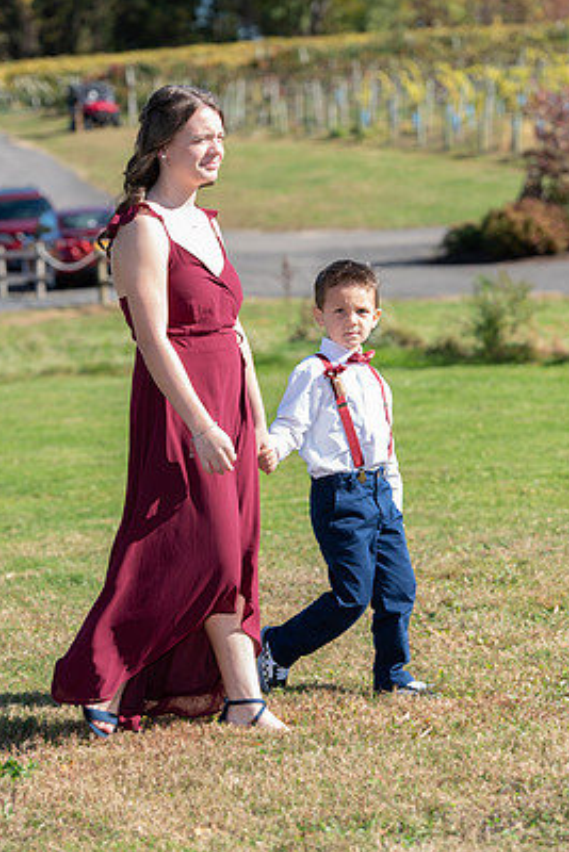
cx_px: 271
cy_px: 392
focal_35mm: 126
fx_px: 2984
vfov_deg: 16.3
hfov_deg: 10.9
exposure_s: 1/250
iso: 80
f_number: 5
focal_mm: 112
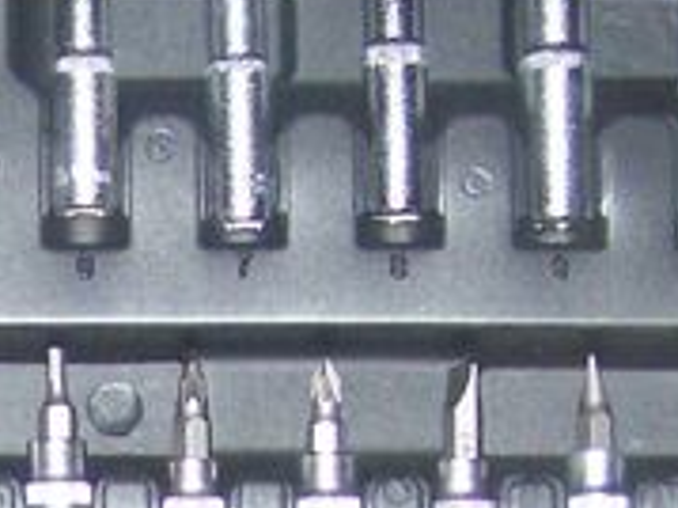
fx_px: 4150
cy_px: 1005
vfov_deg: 6.8
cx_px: -170
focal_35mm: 212
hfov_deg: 9.2
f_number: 2.8
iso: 160
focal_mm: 6.3
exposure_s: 1/60
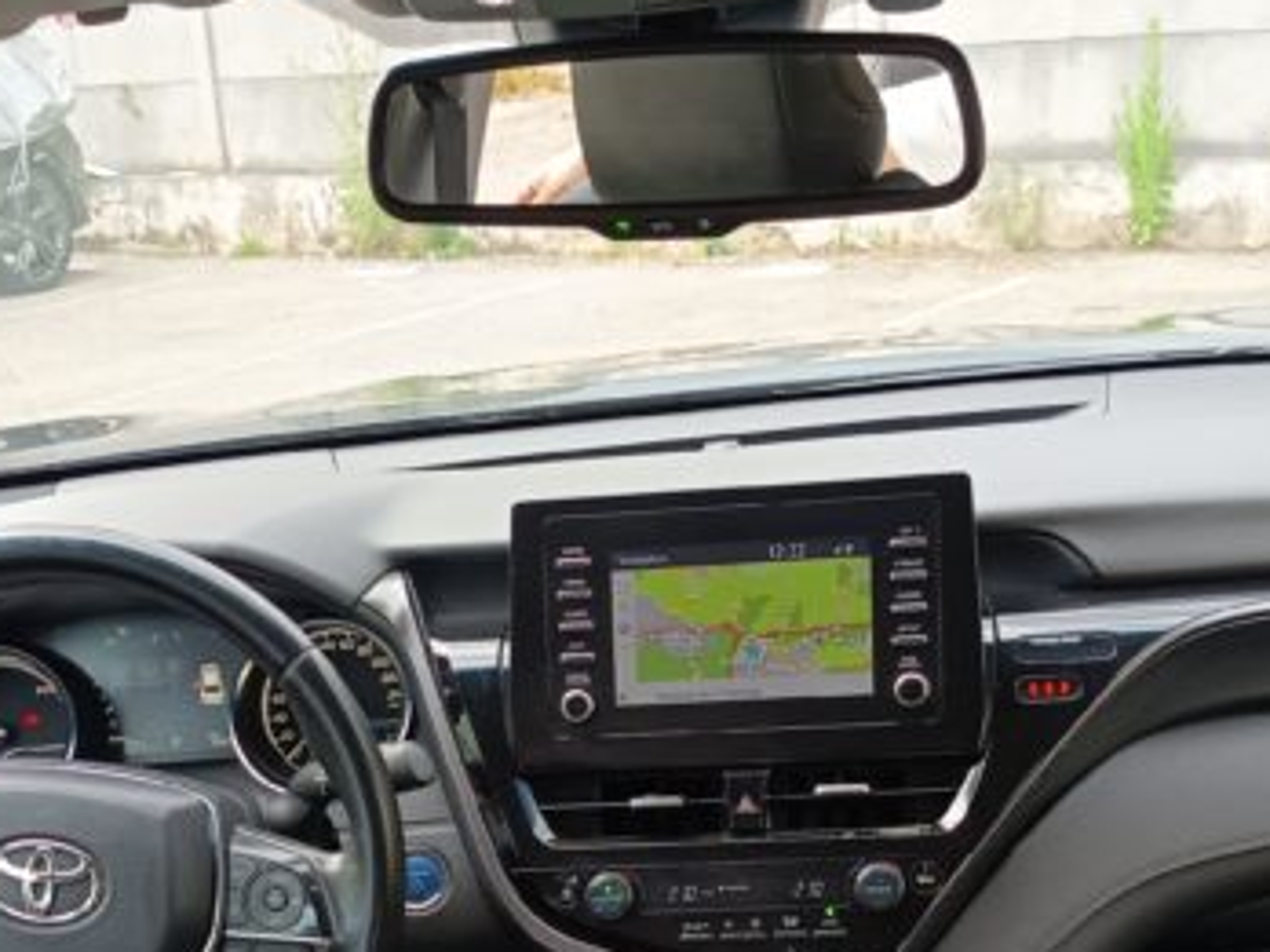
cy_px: 916
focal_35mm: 53
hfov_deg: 36.2
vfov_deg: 26.3
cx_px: 591
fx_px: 1944
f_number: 1.7
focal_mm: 5.27
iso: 186
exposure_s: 1/100
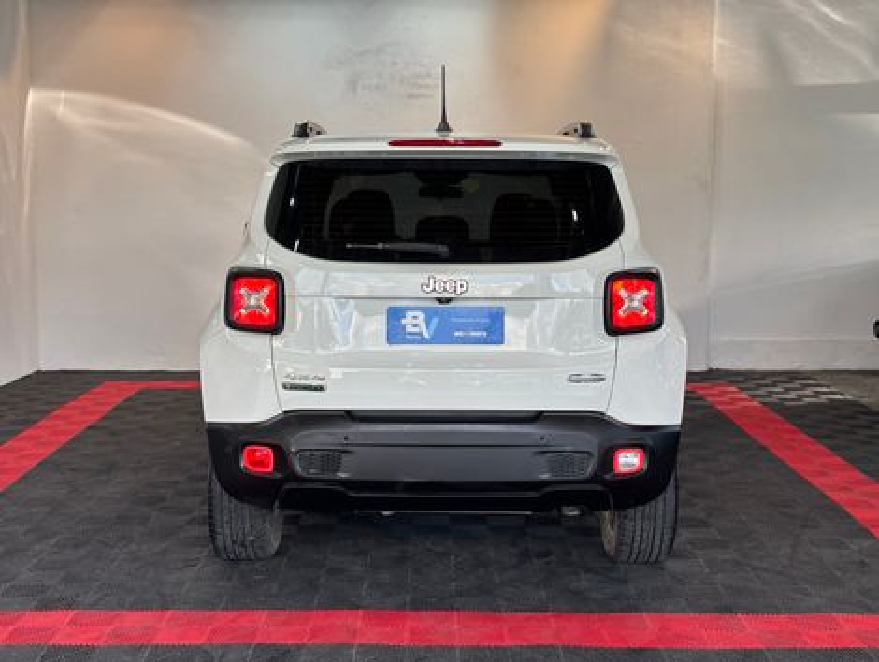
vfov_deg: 28.1
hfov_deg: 36.8
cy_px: 331
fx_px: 1322
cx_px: 440
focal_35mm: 52
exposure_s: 1/186
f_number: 1.6
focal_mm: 5.96
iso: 32
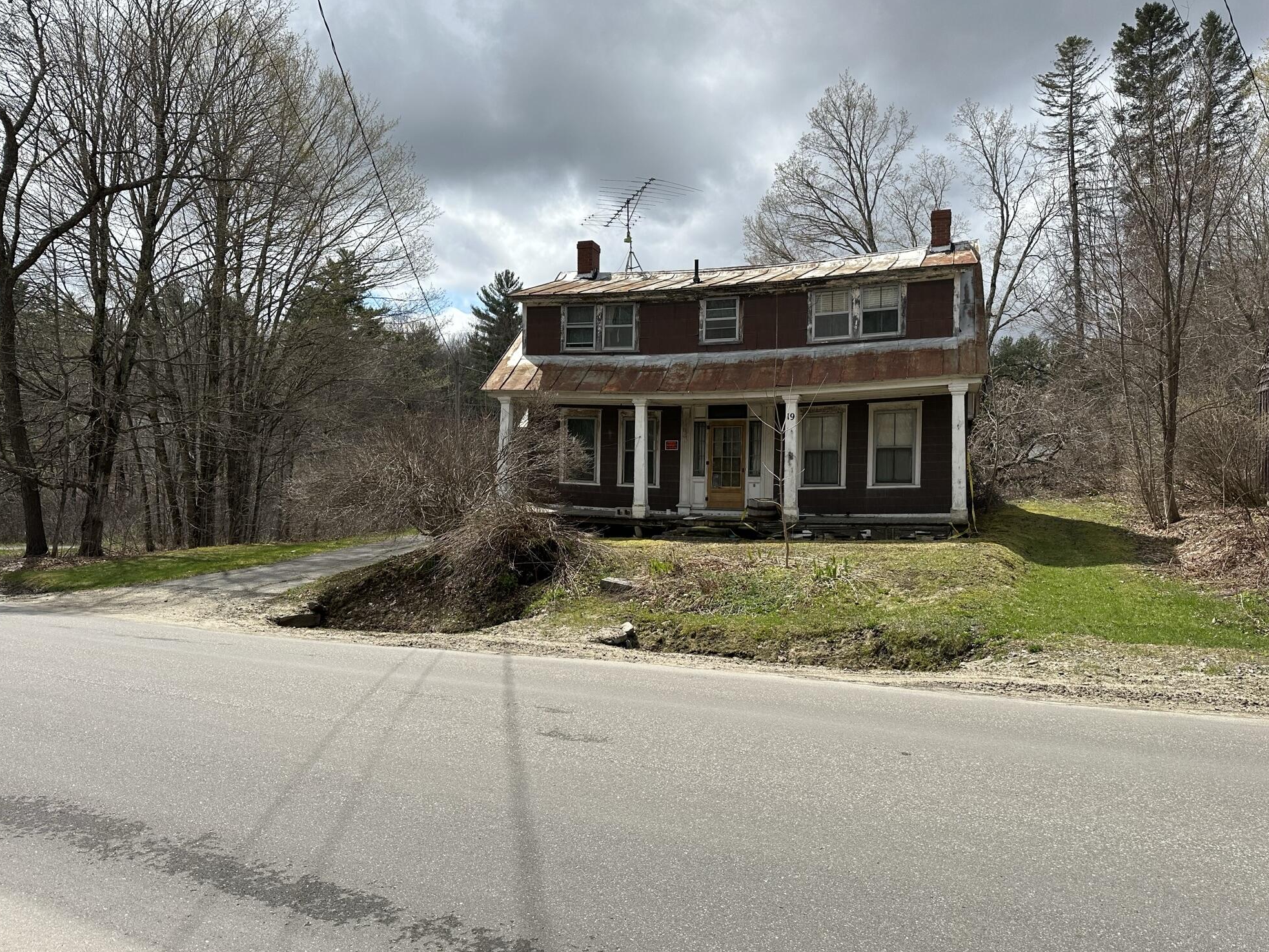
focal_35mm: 25
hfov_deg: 69.4
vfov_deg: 54.9
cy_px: 473
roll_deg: -0.1
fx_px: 917
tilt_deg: +0.0
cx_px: 611
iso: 80
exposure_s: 1/5525
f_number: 1.78
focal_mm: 6.86
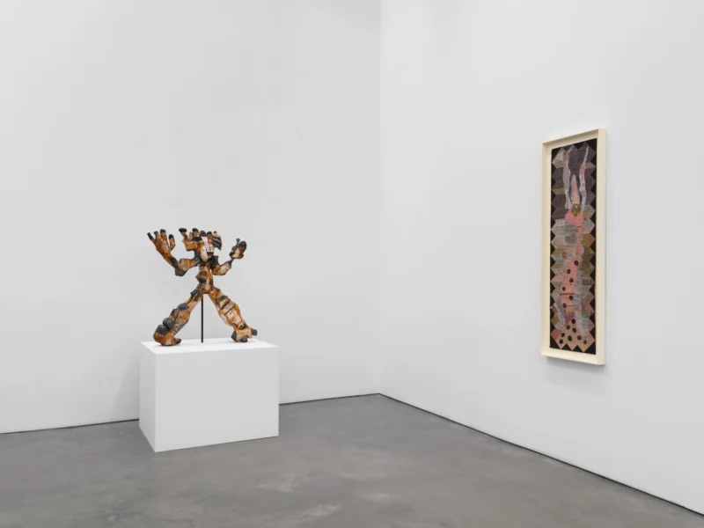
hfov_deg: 61.7
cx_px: 352
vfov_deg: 48.2
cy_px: 264
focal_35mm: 29
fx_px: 590
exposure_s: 1/2
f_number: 11
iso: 100
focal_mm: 36.2
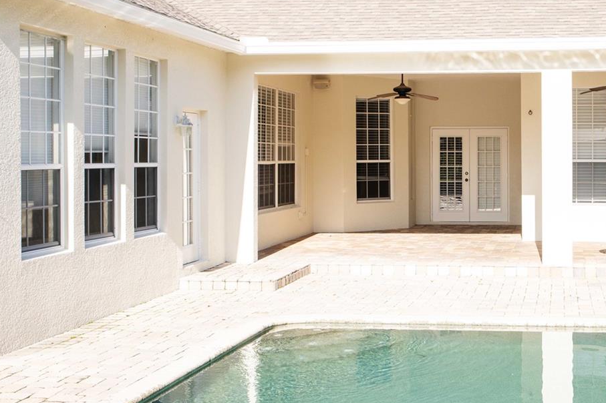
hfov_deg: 32.8
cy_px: 145
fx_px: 1010
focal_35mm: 60
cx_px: 450
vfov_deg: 22.5
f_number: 5
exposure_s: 1/640
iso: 200
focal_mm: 34
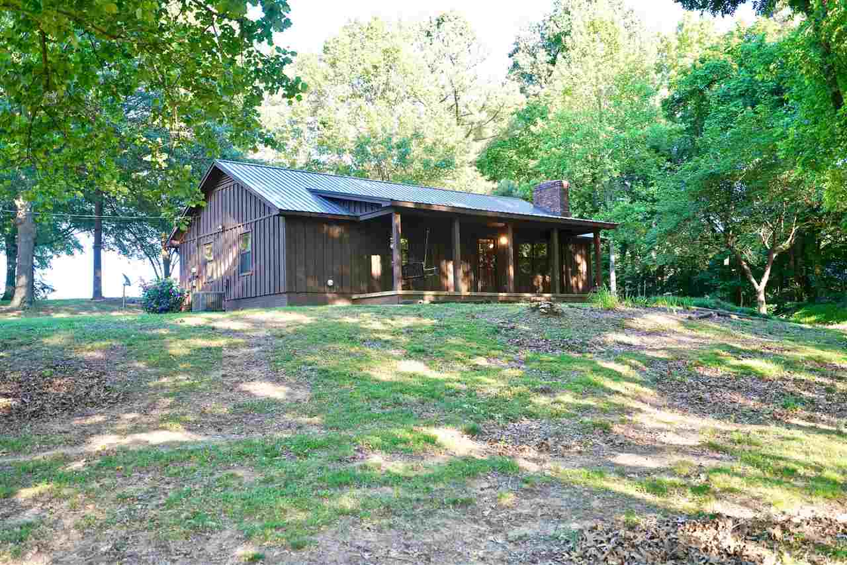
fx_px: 776
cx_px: 424
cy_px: 282
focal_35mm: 33
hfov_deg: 57.2
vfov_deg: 40.0
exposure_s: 1/160
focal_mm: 33
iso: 400
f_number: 4
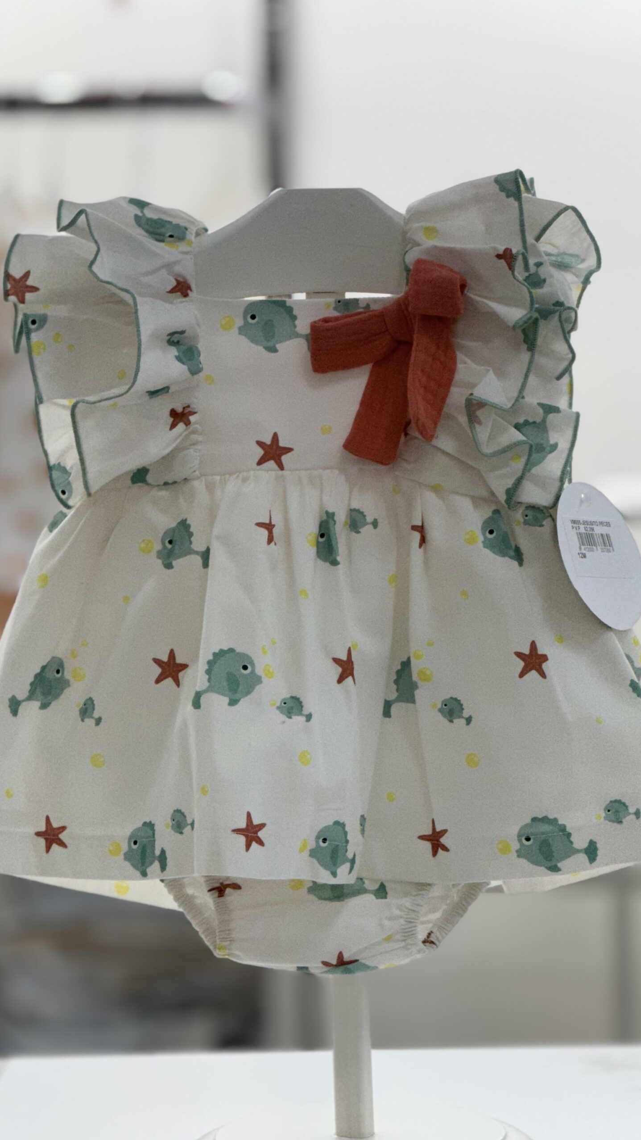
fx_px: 3959
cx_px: 307
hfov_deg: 9.3
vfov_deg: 16.4
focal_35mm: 131
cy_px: 569
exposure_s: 1/100
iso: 100
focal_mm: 15.66
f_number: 2.8
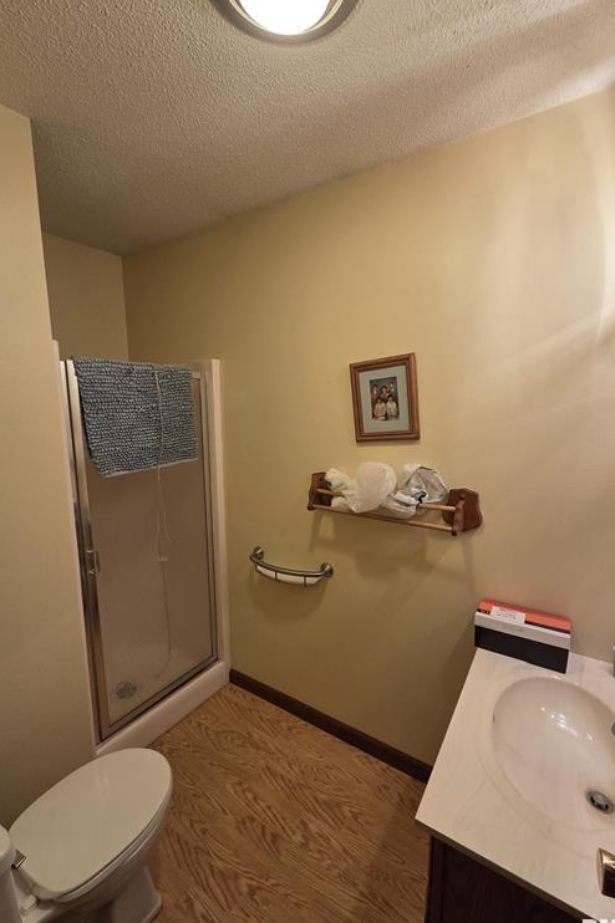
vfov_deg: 104.3
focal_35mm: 14
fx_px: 359
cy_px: 473
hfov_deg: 81.1
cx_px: 317
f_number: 2.2
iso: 250
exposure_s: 1/120
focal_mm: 2.2
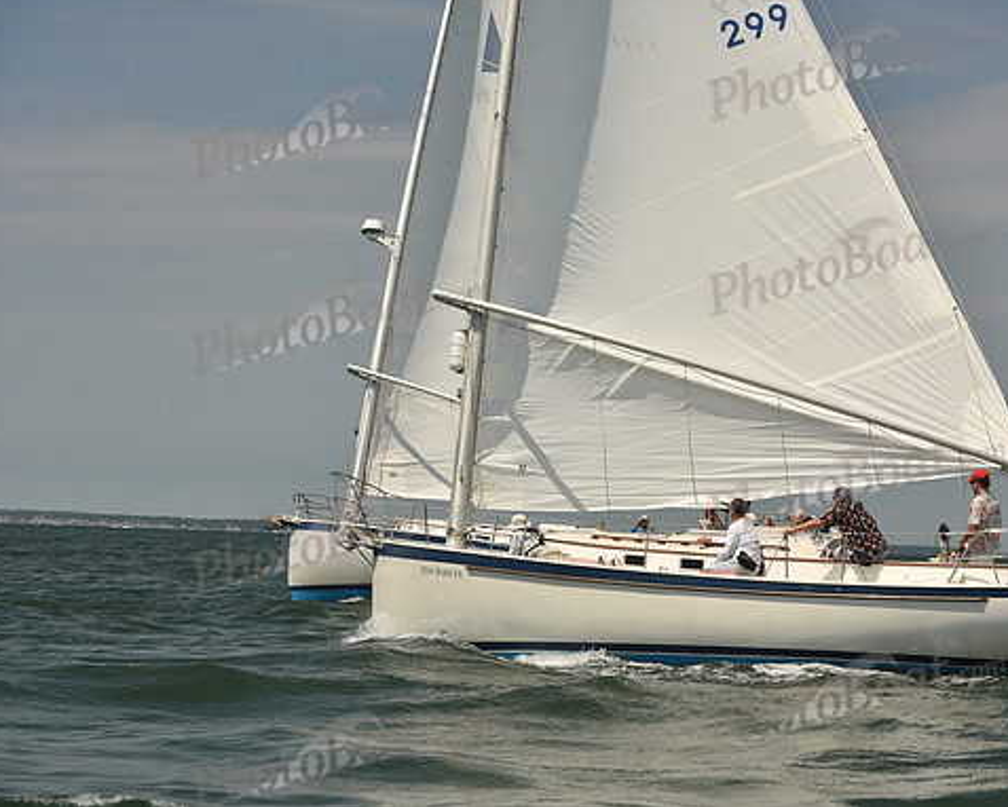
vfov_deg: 17.3
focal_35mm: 89
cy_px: 400
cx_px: 600
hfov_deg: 21.5
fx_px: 2656
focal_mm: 78
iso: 320
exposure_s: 1/1000
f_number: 8
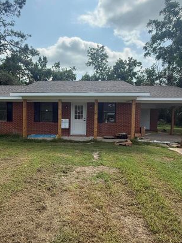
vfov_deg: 73.9
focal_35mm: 23
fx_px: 161
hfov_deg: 58.3
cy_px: 128
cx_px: 71
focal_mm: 2.22
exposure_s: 1/2024
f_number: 2.2
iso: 64
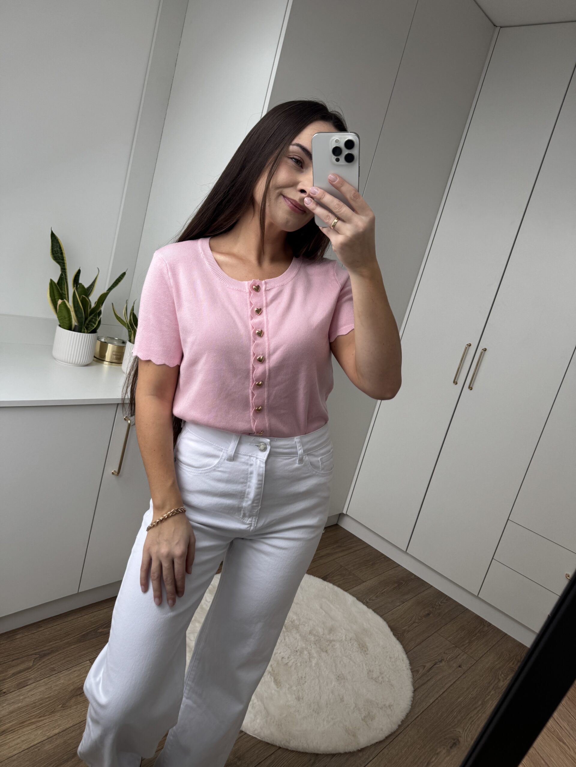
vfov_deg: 71.6
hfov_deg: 56.8
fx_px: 532
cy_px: 384
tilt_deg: -32.6
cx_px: 288
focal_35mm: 24
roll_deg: -15.5
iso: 80
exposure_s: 1/121
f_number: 1.78
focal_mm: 6.76
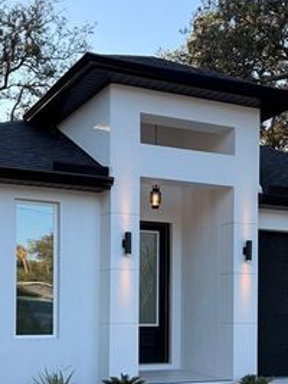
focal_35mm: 60
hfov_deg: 24.3
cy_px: 304
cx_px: 190
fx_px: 666
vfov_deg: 31.4
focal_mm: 6.76
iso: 100
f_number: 1.78
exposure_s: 1/992
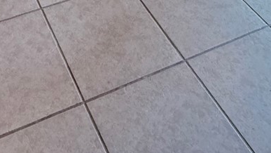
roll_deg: -0.7
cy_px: -264
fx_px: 453
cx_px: 52
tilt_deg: -14.1
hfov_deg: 32.4
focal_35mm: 63
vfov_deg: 12.4
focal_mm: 2.22
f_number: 2.2
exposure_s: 1/60
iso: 250
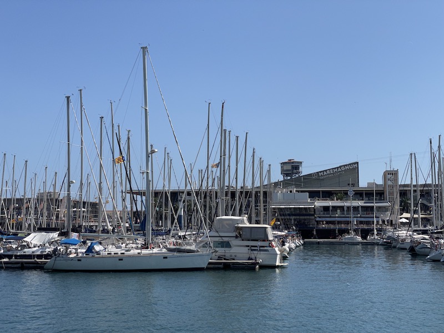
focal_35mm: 52
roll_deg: +1.3
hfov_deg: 36.8
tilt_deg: +6.7
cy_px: 166
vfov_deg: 28.0
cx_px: 222
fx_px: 667
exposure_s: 1/3690
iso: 25
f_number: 2
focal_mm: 6
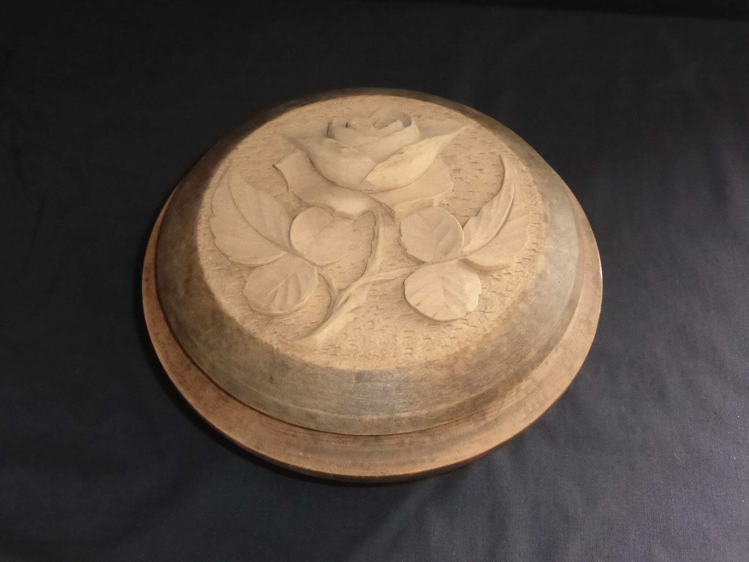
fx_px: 1168
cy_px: 281
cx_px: 374
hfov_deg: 35.5
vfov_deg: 27.0
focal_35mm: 54
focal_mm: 9.7
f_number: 4.6
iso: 800
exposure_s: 1/60
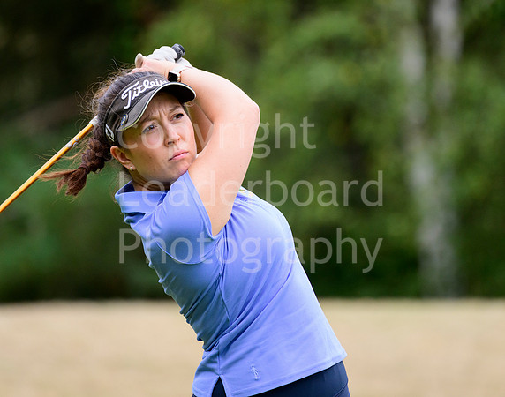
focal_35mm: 575
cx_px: 268
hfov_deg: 3.4
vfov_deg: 2.7
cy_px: 141
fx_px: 8545
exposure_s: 1/800
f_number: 5.6
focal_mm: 400
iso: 1000
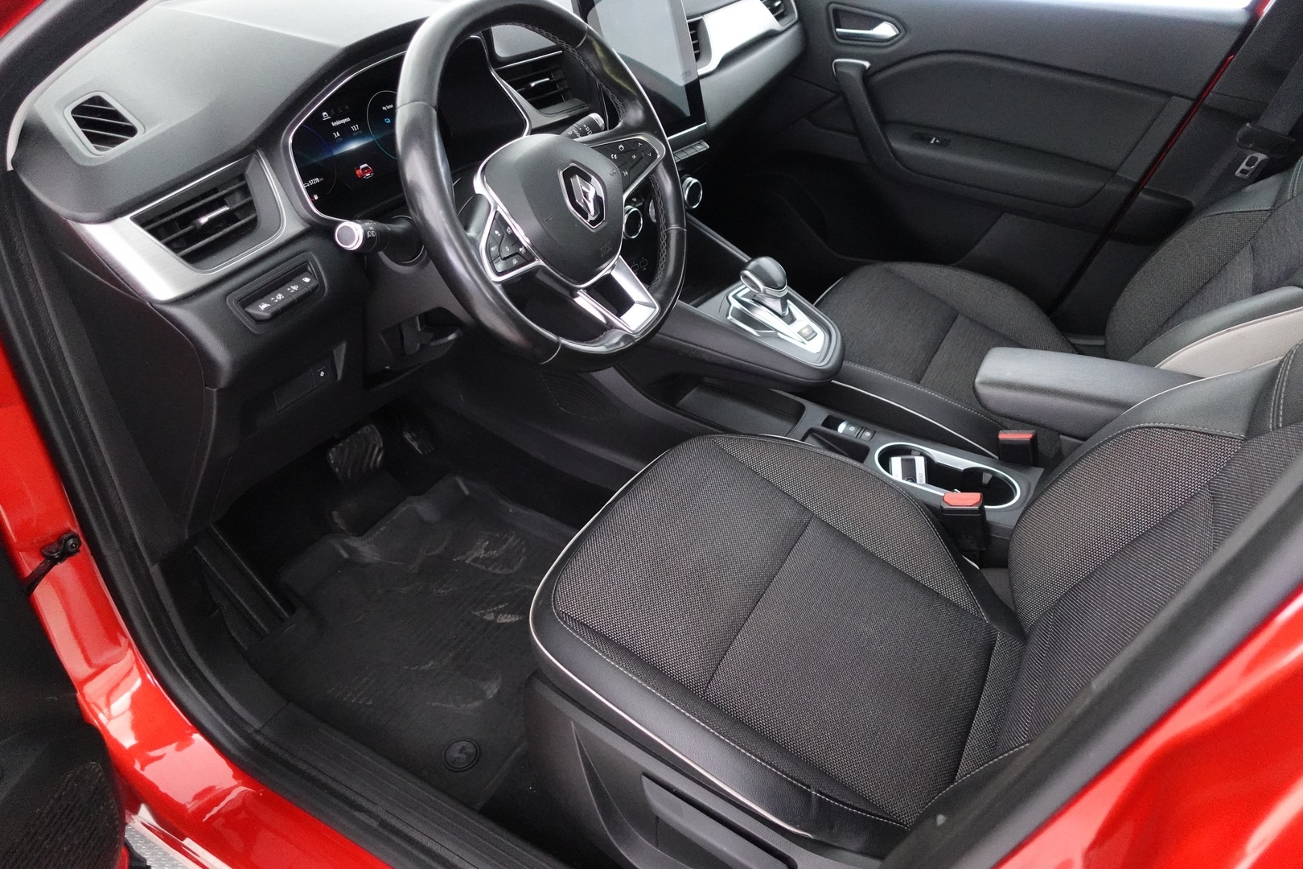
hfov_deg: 73.7
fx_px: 869
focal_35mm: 24
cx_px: 652
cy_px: 434
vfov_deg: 53.1
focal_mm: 9.4
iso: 3200
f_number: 1.8
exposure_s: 1/50
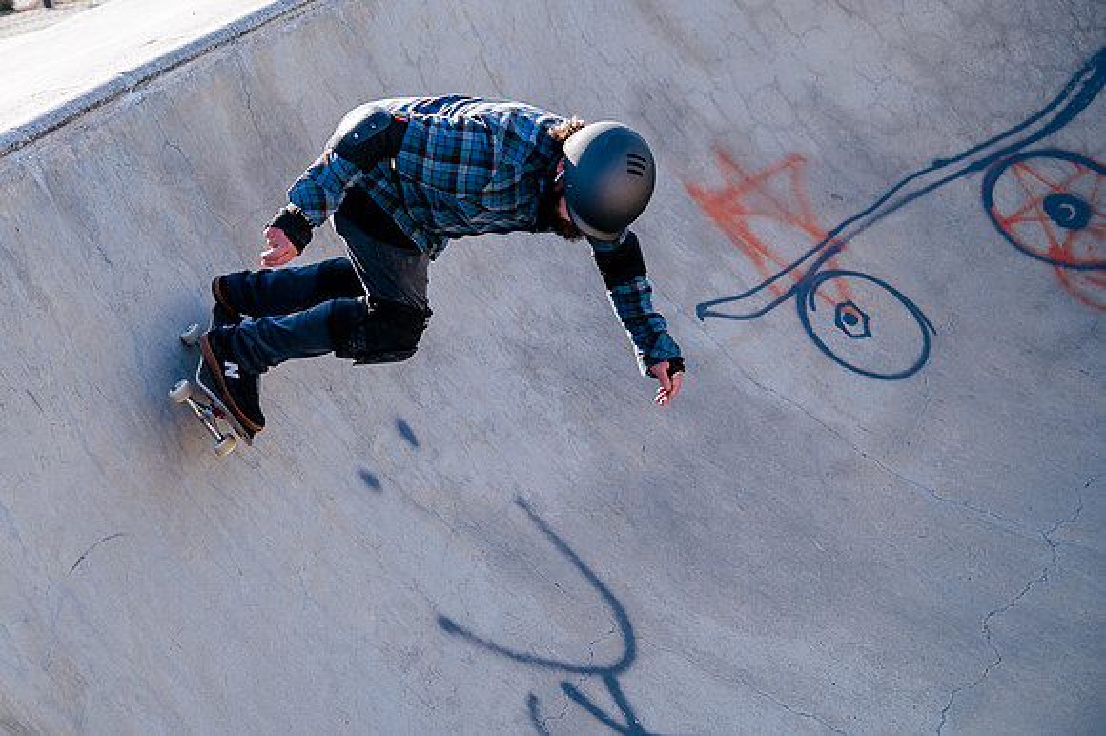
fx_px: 2400
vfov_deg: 17.4
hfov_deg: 25.9
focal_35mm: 78
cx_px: 479
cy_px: 297
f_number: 4.5
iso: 200
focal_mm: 65
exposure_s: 1/500
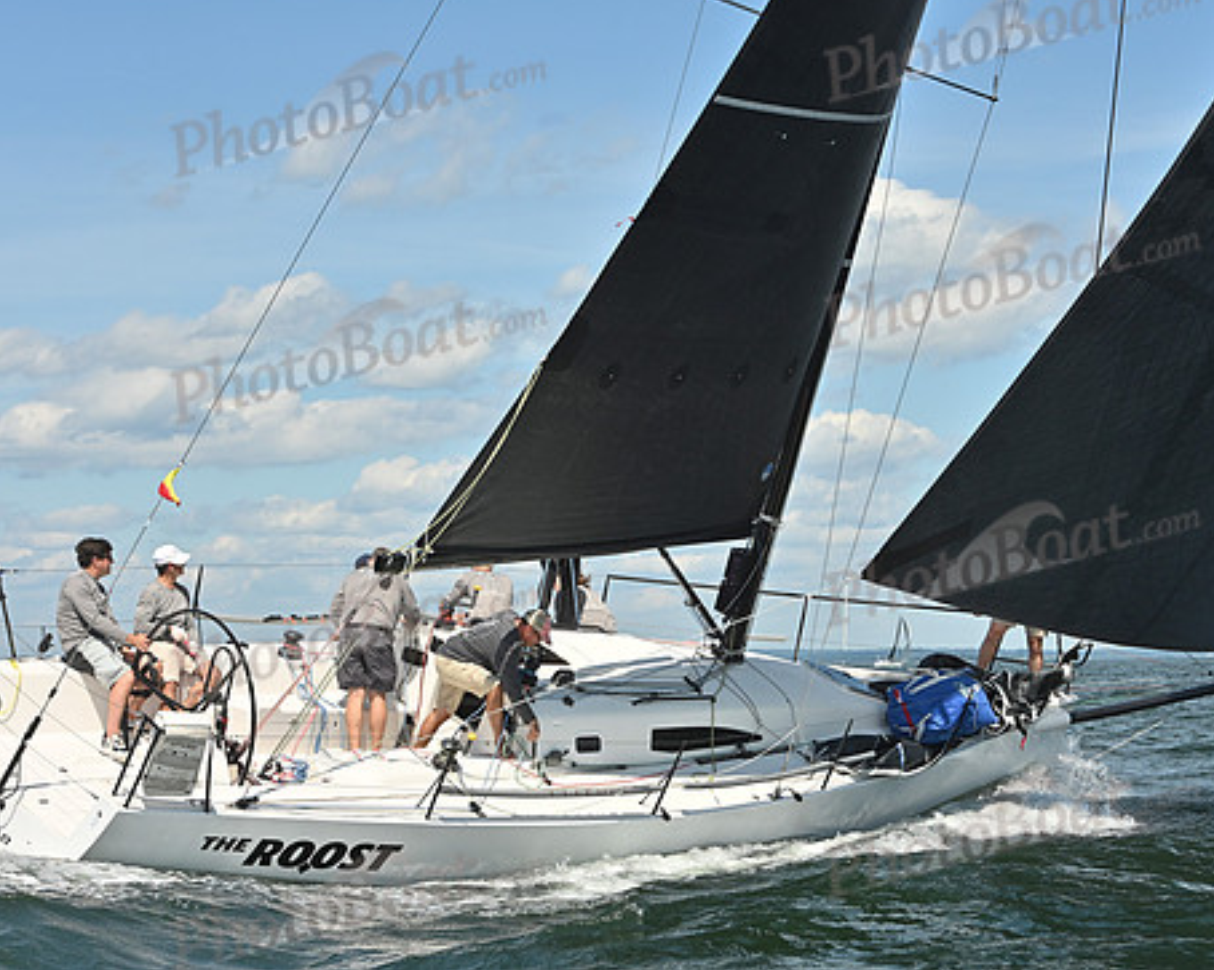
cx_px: 687
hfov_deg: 22.7
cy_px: 456
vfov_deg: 18.3
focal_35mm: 84
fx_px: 3017
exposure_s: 1/1000
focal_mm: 70
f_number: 9
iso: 250
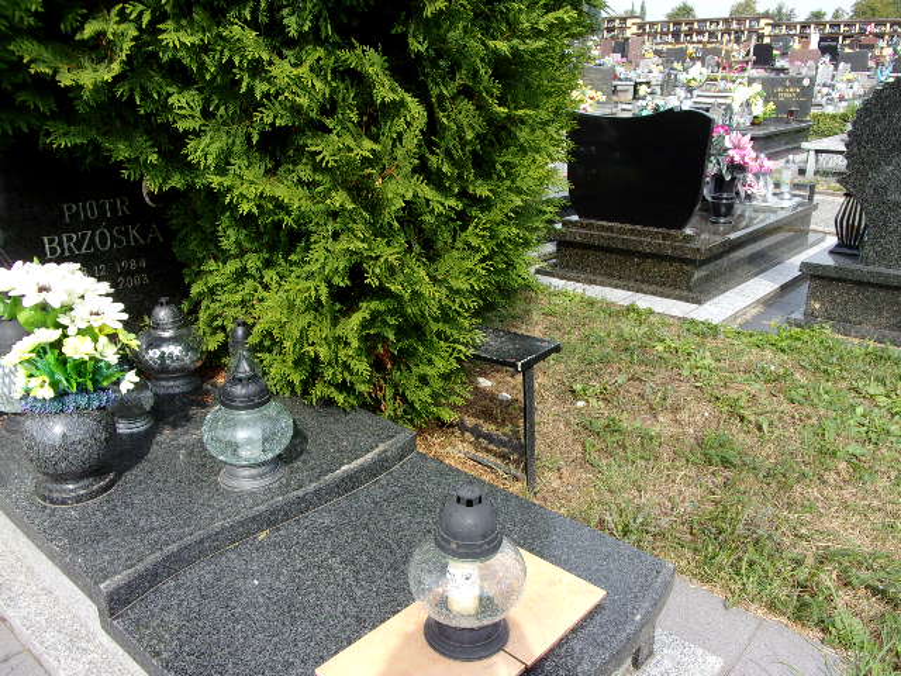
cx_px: 450
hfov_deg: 63.4
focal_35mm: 28
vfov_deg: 49.7
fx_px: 729
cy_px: 338
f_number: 10.8
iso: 80
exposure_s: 1/50
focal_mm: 5.1
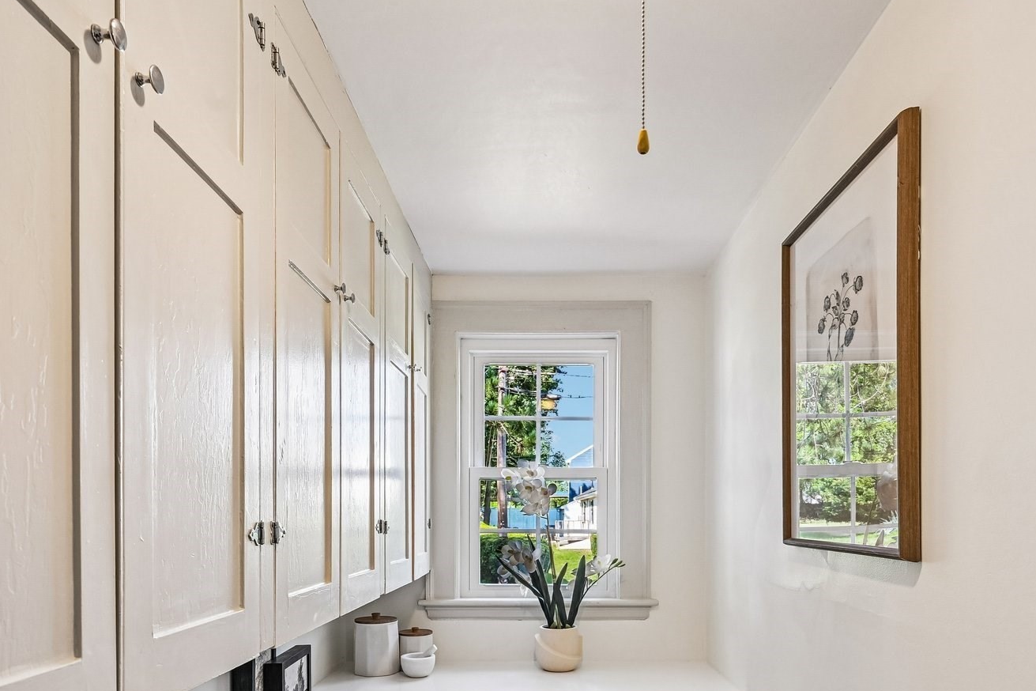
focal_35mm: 25
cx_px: 542
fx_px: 719
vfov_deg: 49.2
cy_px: 520
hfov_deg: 71.5
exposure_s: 1/60
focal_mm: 16
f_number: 8
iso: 400
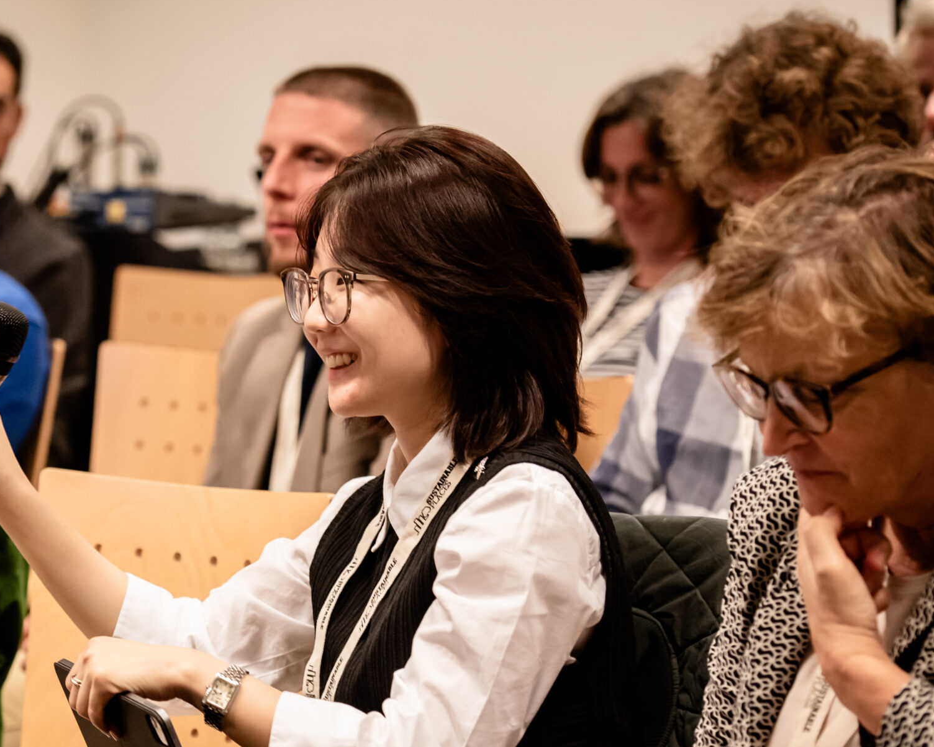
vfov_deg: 9.5
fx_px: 4505
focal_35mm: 163
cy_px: 487
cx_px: 189
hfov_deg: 11.8
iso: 3200
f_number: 4
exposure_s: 1/200
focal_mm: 102
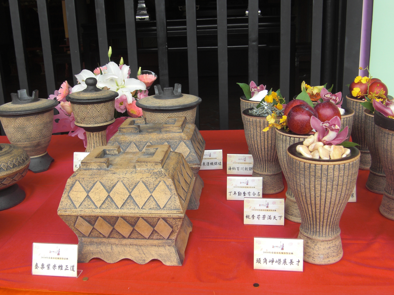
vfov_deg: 36.8
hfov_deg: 47.9
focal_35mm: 39
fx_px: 444
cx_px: 197
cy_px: 148
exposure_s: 1/80
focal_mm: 6.9
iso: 50
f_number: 3
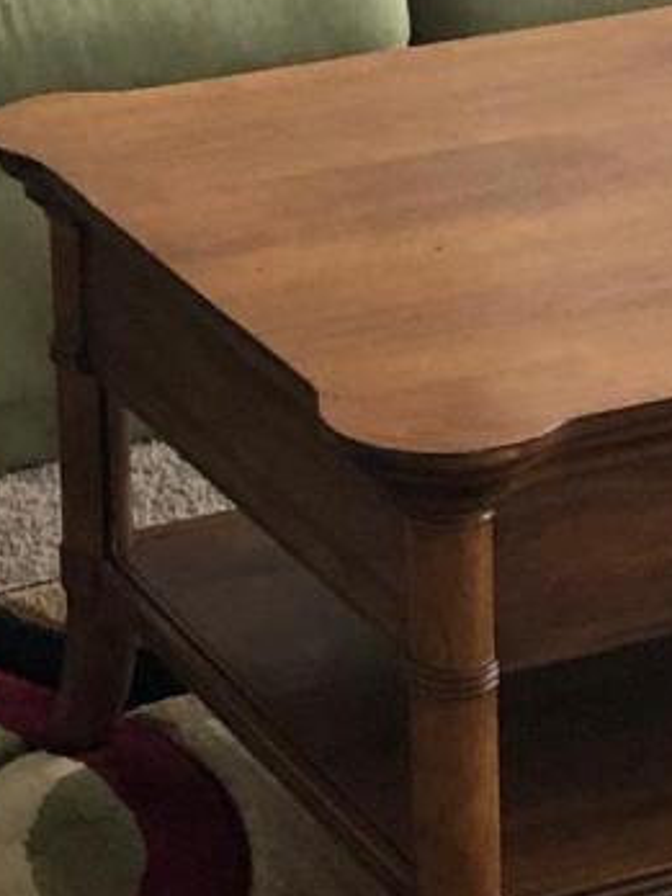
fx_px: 4167
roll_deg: +1.4
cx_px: 206
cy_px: -350
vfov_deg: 11.8
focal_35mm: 161
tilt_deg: -12.5
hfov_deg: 9.2
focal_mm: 3.99
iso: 40
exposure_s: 1/20
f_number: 1.8
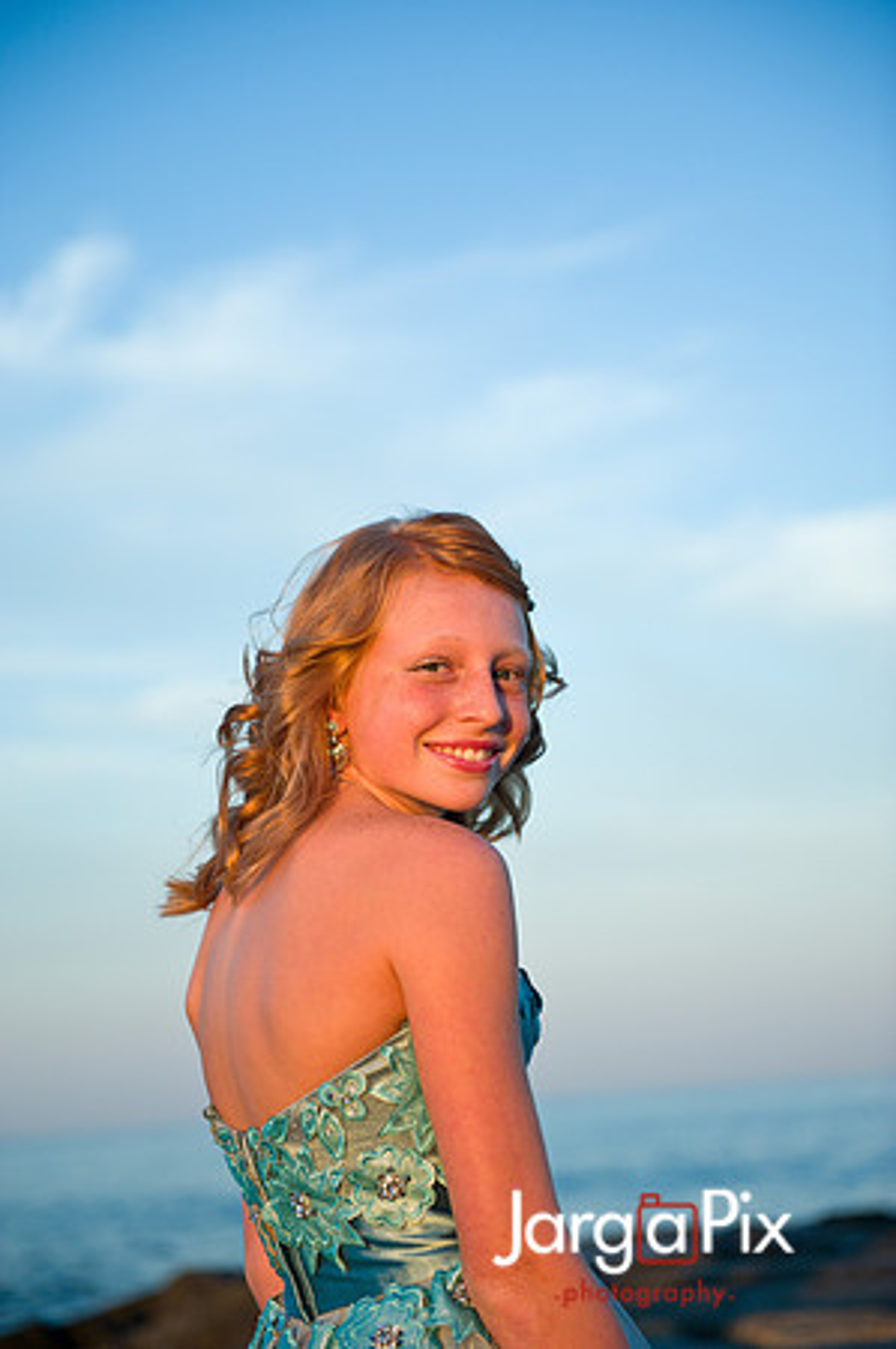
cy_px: 674
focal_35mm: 70
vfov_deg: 28.9
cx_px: 448
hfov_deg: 19.4
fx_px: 2619
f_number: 3.2
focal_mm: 70
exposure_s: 1/800
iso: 200
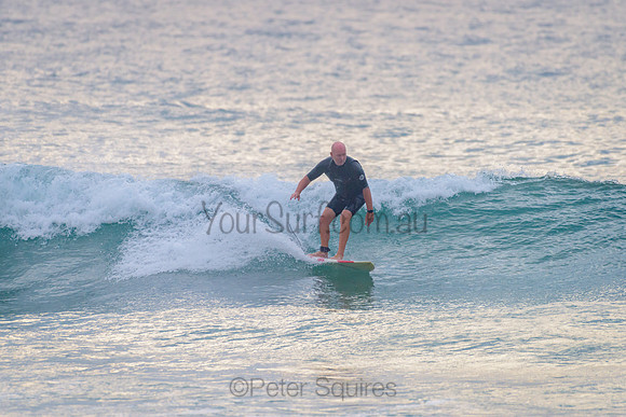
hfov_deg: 3.4
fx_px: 10664
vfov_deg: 2.2
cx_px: 303
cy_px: 205
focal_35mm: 613
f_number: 5.6
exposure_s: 1/1250
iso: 500
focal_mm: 500
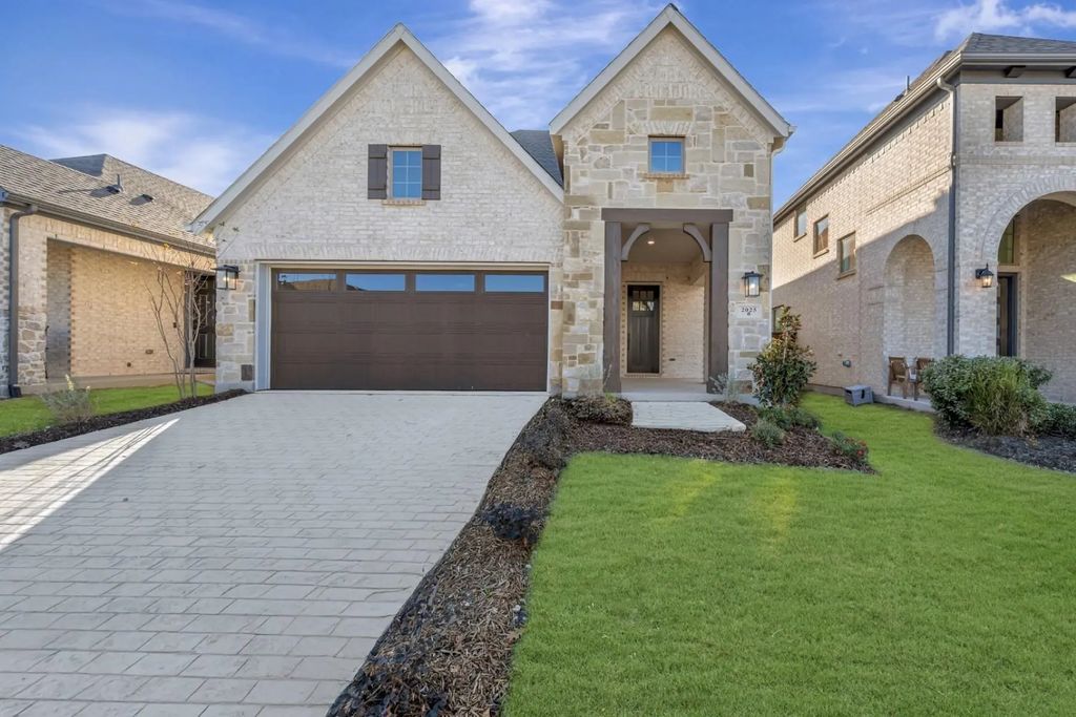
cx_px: 538
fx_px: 418
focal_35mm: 14
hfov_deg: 104.2
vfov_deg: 81.2
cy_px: 358
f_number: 9
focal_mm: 14
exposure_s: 1/60
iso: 100
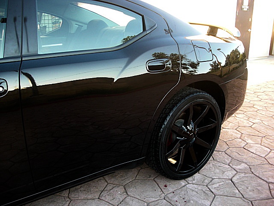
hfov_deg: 51.4
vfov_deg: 39.7
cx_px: 137
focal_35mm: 36
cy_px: 103
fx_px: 285
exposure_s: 1/60
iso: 100
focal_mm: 6.3
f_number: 2.8
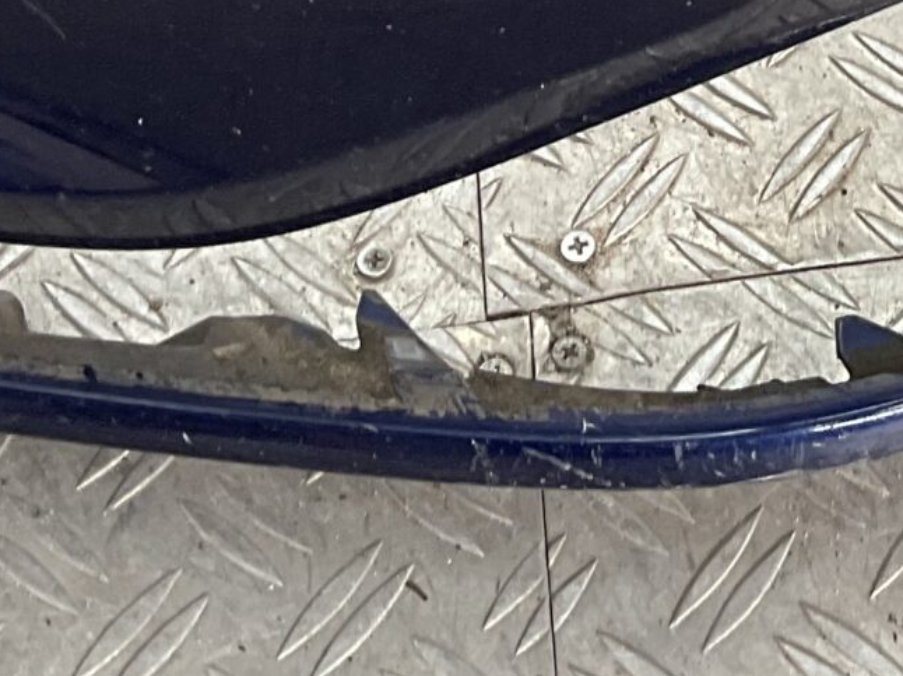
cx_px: 924
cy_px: -634
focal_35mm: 115
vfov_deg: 11.7
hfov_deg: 16.7
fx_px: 2999
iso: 32
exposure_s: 1/120
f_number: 1.8
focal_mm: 3
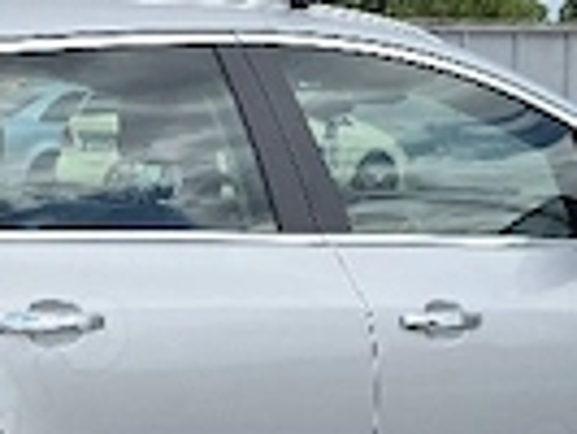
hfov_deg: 18.5
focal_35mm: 104
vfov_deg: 13.8
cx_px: 22
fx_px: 1735
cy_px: 521
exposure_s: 1/1250
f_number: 1.8
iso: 25
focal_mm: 5.4
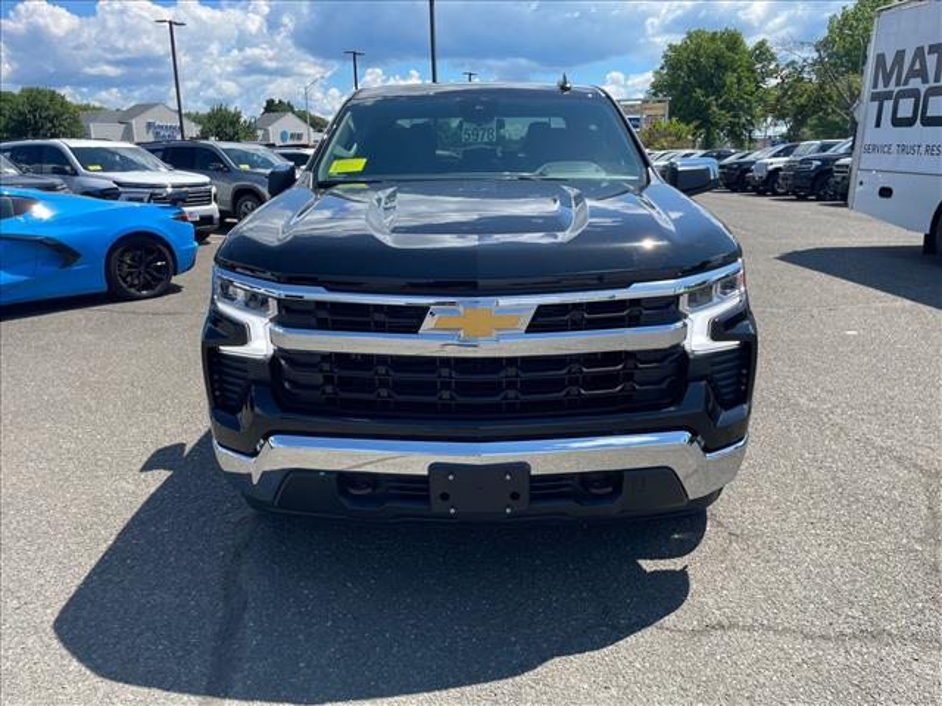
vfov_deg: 53.1
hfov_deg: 67.3
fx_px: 708
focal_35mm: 26
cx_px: 471
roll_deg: -1.1
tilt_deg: -15.7
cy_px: 353
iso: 32
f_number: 1.6
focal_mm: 4.2
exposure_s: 1/1642
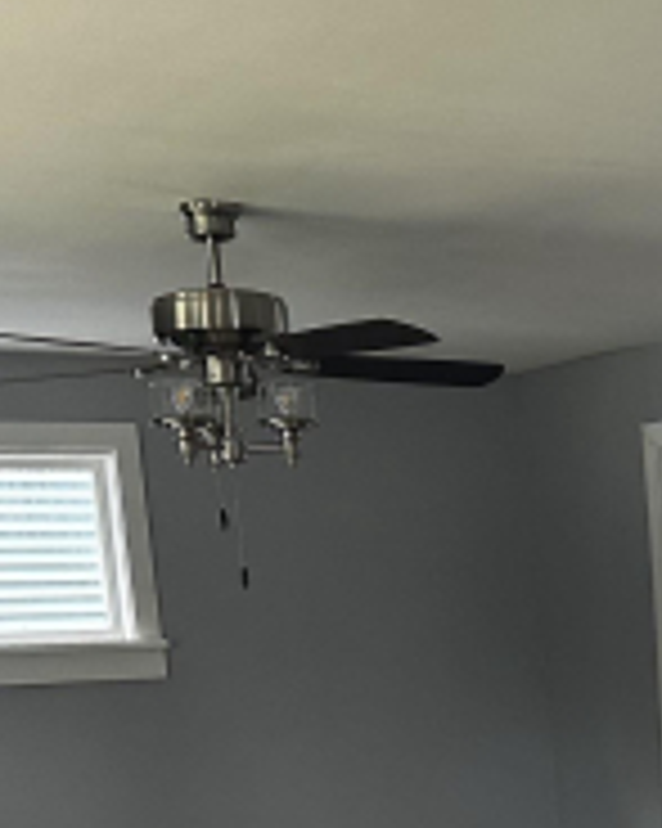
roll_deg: +3.1
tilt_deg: -5.8
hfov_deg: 17.4
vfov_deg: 21.4
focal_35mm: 85
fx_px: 2083
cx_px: 759
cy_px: 891
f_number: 1.78
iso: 250
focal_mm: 6.86
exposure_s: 1/60
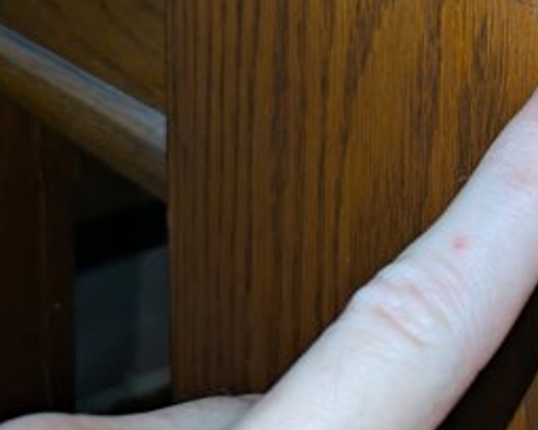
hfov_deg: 26.3
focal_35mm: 69
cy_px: -223
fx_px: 1099
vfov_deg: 19.3
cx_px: 512
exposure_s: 1/100
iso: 238
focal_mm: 5.43
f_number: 1.89
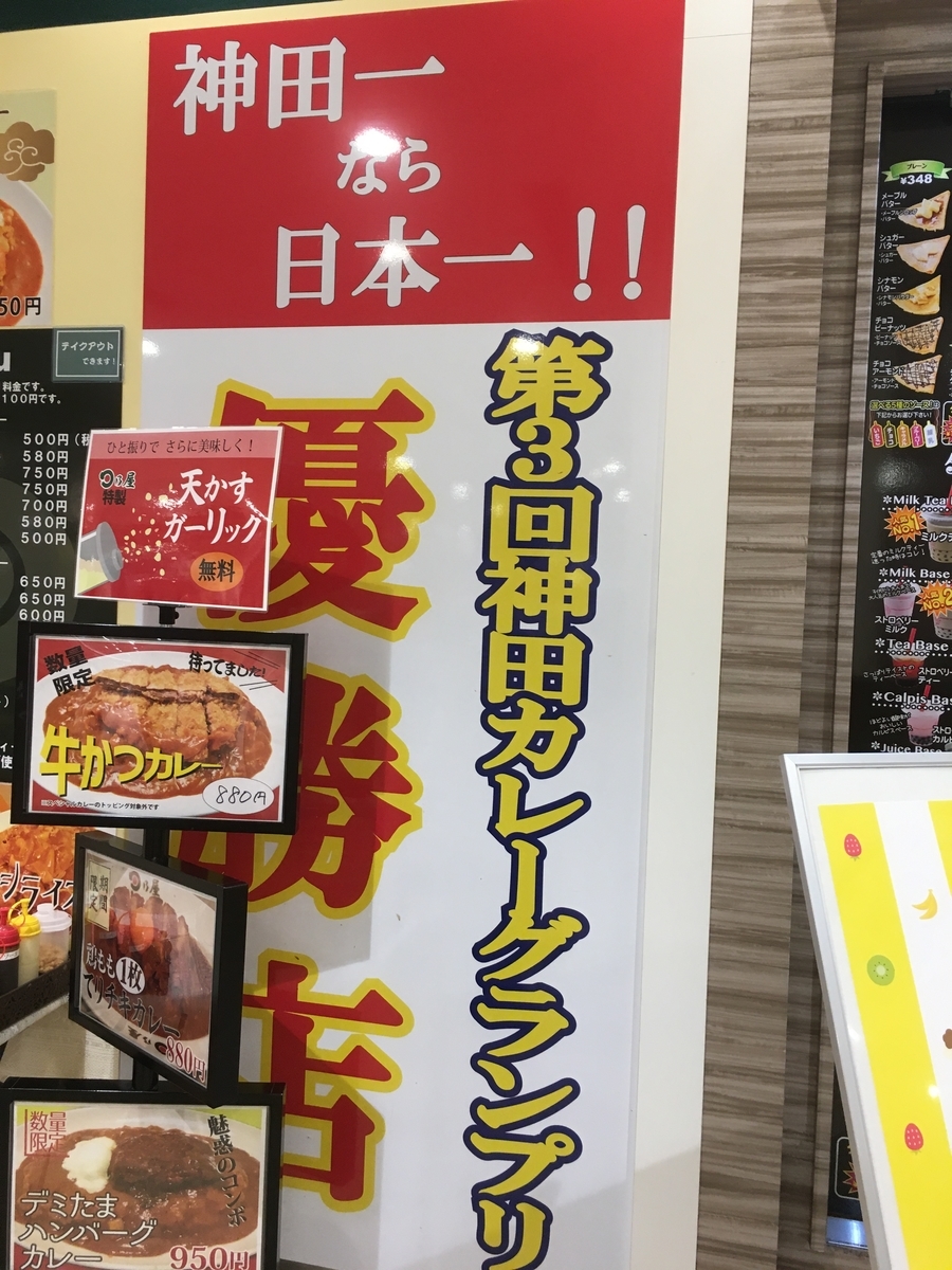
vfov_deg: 61.7
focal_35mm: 29
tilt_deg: -0.8
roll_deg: -2.9
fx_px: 1063
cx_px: 476
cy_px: 635
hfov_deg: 48.2
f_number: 2.2
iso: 40
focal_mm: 4.15
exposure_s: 1/30
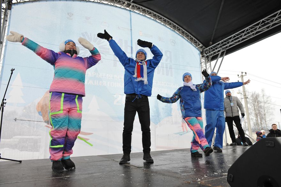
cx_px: 140
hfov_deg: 73.7
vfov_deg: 53.2
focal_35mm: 24
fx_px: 187
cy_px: 94
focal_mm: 24
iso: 640
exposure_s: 1/400
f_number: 6.3
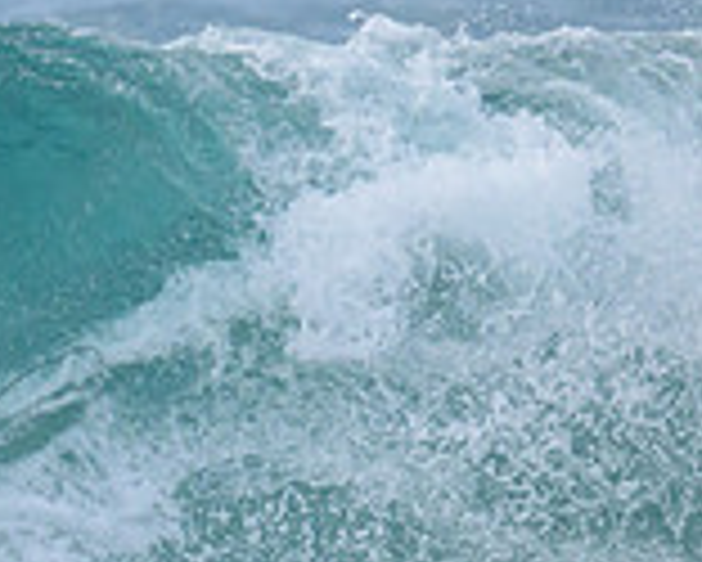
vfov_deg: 0.8
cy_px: 353
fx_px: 39063
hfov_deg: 1.0
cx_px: -594
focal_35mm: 1879
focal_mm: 540
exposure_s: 1/2000
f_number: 11
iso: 1400
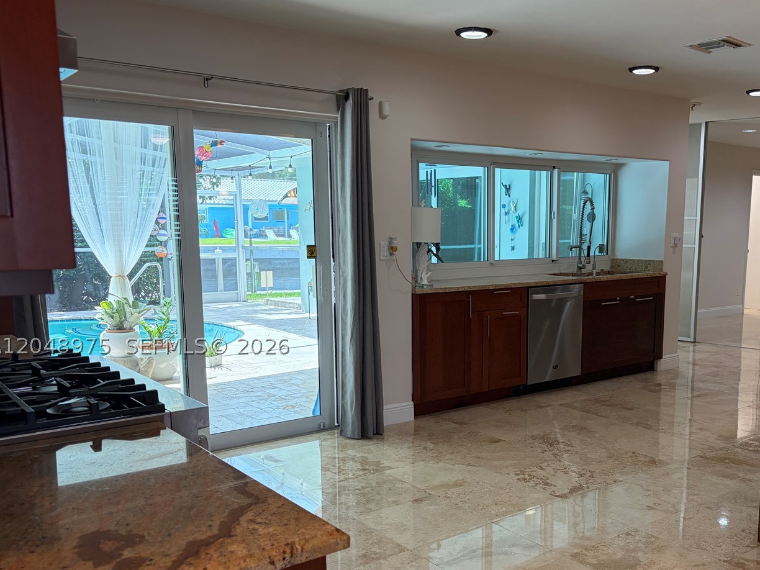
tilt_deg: -9.7
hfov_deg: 53.3
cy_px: 346
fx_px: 746
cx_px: 479
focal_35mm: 34
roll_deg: +0.1
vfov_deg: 41.6
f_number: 1.6
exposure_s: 1/195
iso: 125
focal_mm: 5.96
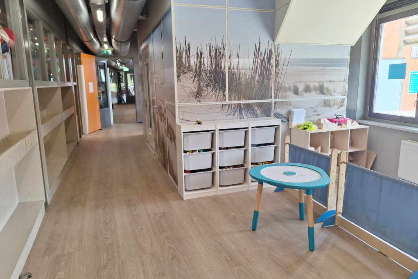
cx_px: 209
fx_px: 279
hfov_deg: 73.8
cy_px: 132
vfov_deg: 53.1
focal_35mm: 24
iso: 40
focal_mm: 5.54
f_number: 1.8
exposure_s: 1/131
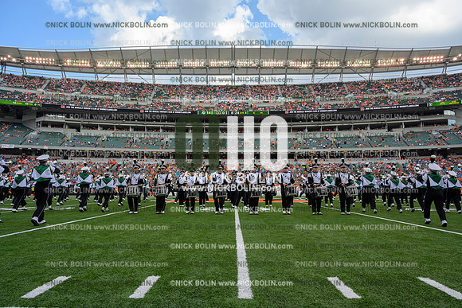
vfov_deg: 53.2
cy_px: 154
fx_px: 308
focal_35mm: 24
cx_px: 231
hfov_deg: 73.7
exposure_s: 1/100
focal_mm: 24
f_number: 7.1
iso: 80
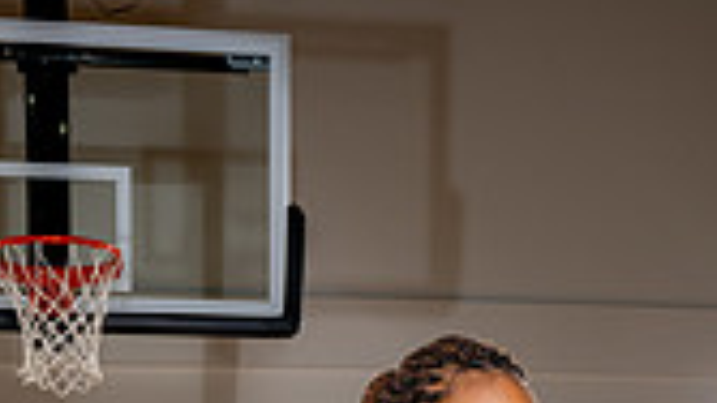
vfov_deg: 11.2
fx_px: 1768
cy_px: 926
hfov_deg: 22.9
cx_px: 283
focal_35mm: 93
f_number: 5.6
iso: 200
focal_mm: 33
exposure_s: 1/250
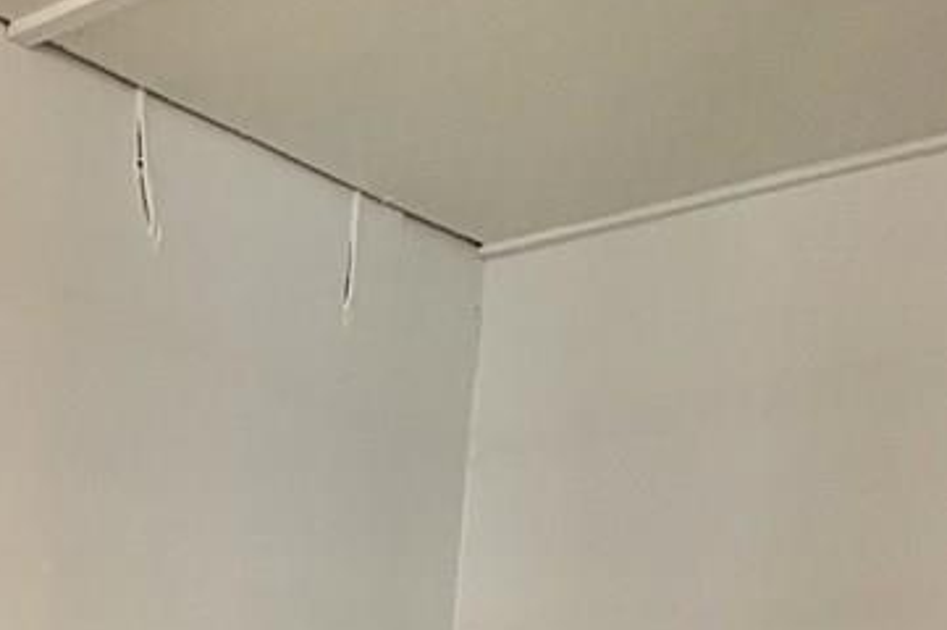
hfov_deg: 26.3
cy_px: 1018
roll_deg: -0.9
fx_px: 1629
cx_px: -357
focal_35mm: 62
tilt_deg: -8.2
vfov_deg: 18.6
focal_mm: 2.22
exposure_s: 1/60
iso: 200
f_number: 2.2
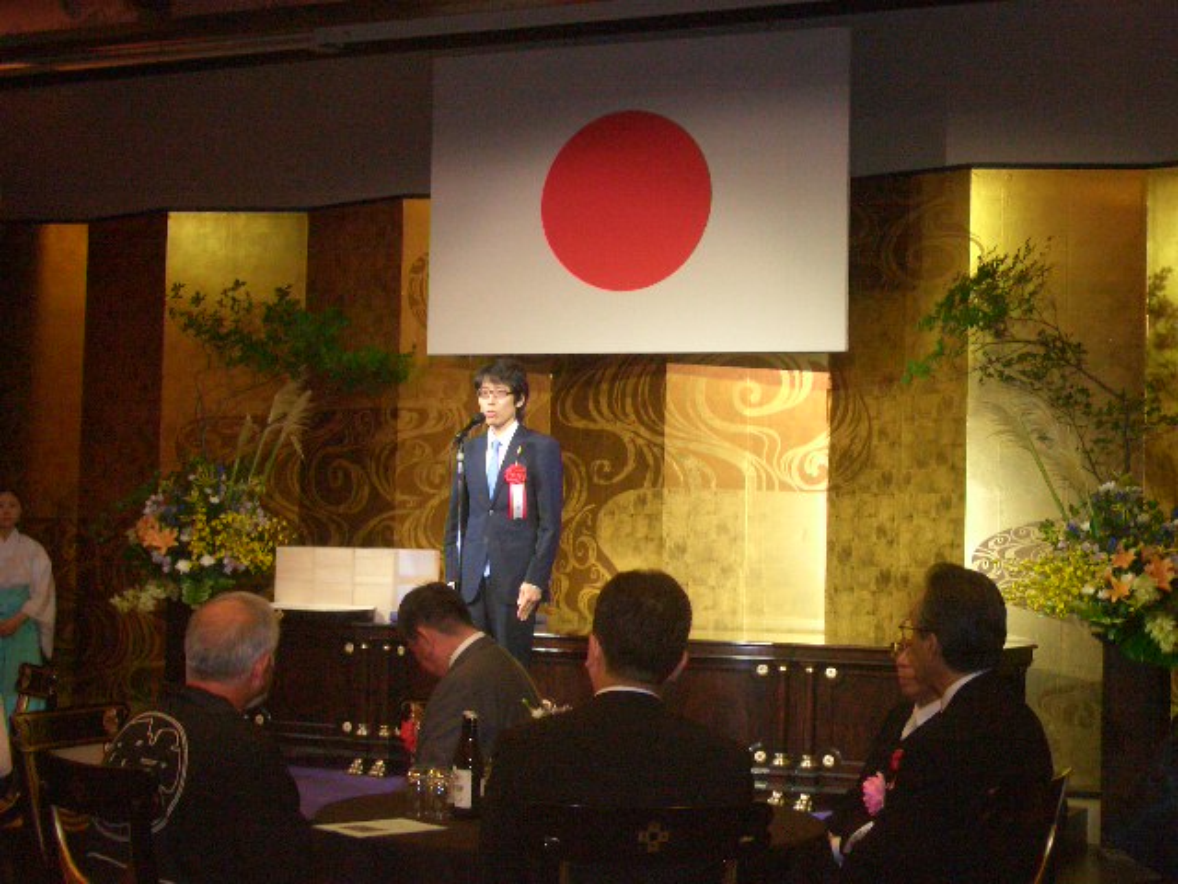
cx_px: 589
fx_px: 2110
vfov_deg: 23.7
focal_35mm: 62
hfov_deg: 31.2
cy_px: 442
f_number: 3.5
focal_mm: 10.2
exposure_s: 1/60
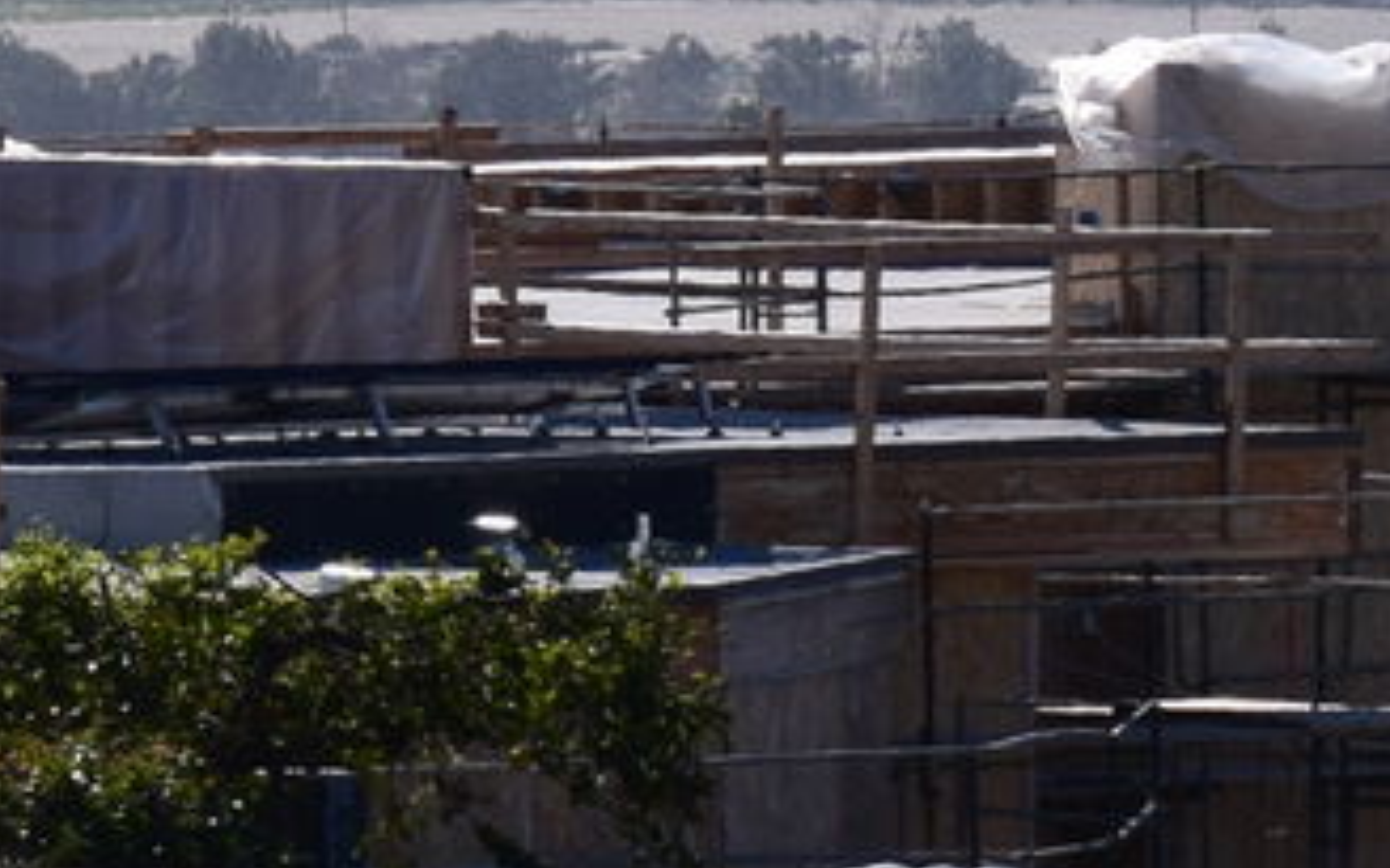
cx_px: 3339
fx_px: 32199
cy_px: 165
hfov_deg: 2.5
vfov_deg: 1.5
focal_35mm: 850
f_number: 11
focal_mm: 95
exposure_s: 1/500
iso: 280
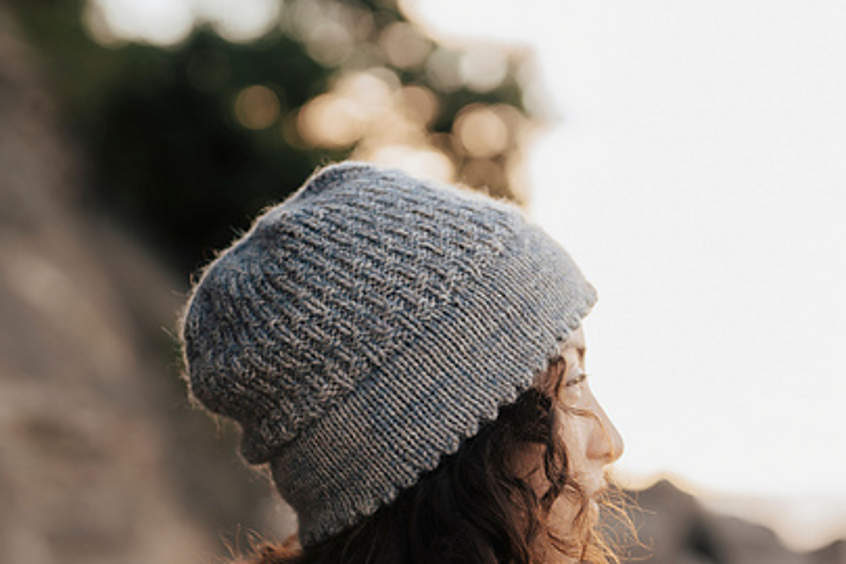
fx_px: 1856
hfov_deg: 25.6
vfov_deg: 17.2
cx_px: 483
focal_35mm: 79
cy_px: 415
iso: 160
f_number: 2
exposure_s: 1/500
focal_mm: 50
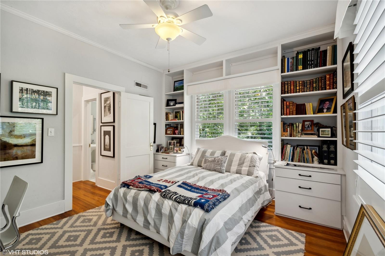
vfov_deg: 77.3
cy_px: 128
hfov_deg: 100.4
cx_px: 192
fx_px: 160
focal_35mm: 15
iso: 200
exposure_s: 1/13
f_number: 8
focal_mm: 10
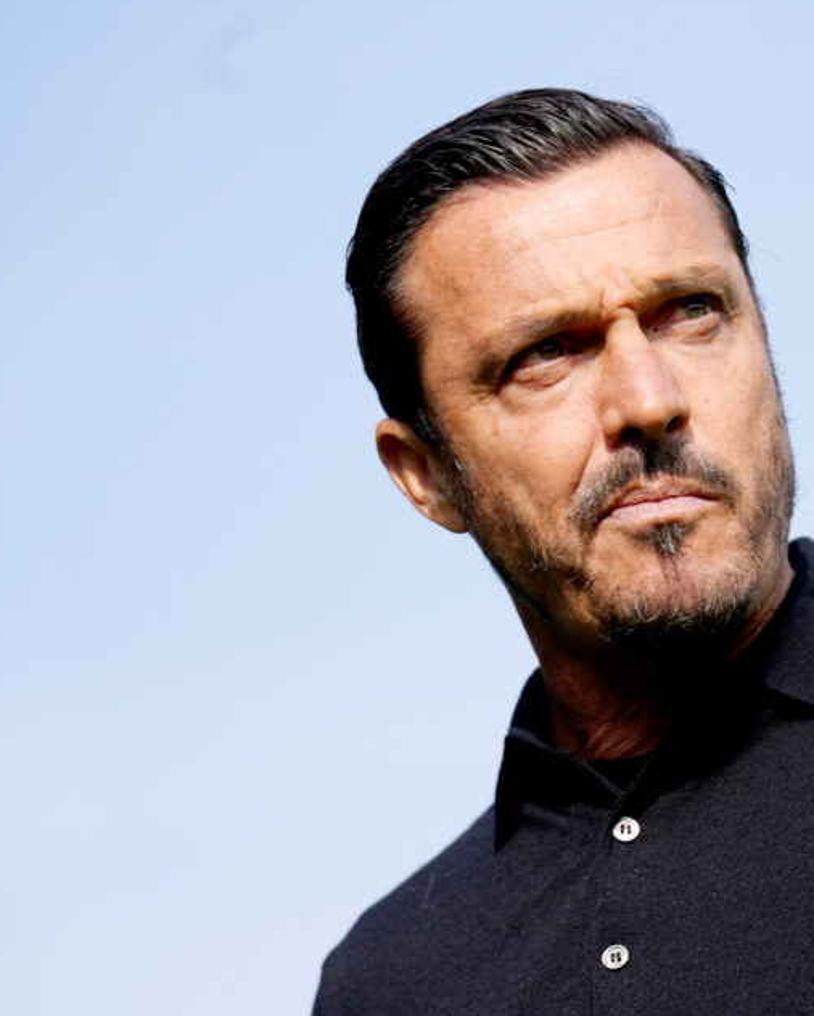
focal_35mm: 193
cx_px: 775
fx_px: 5809
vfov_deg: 10.0
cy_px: 541
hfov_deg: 8.0
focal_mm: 127
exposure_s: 1/1000
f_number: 5
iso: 125
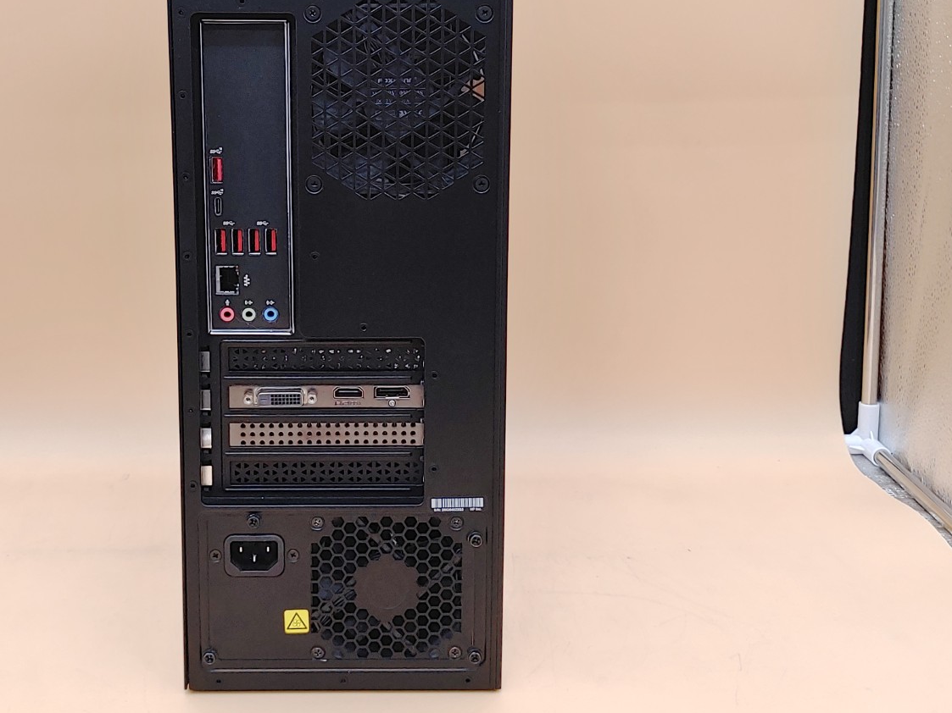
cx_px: 366
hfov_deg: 38.0
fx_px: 1375
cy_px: 265
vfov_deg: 29.0
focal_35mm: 50
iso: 50
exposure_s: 1/60
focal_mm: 4.36
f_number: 1.8
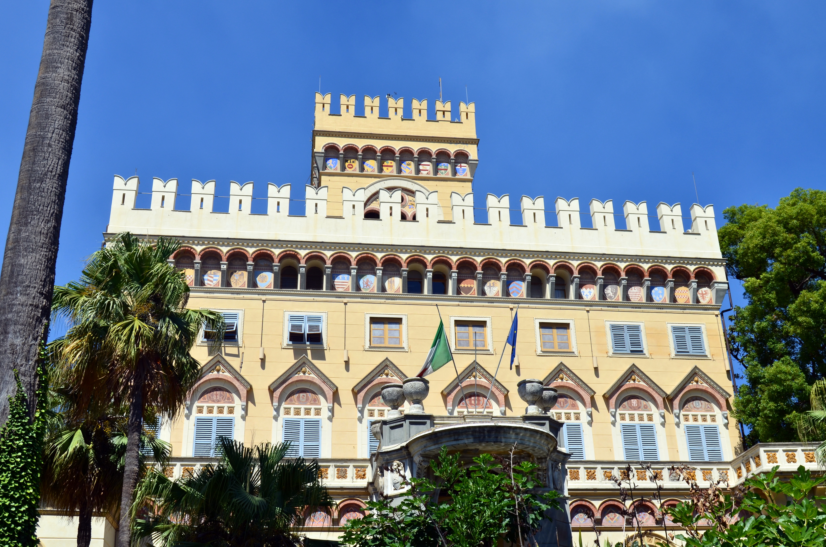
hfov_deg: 46.5
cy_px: 274
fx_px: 962
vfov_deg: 31.8
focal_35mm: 42
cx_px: 413
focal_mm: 28
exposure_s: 1/320
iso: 200
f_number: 10
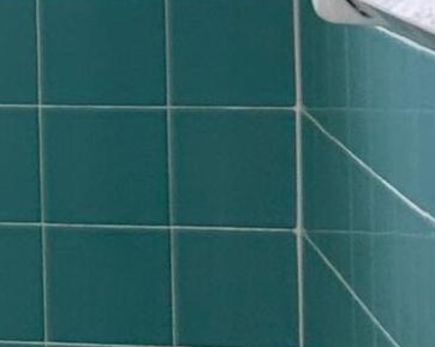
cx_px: -886
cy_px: -136
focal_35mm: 202
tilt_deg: +0.4
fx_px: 2599
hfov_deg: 8.1
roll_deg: +2.5
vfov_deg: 7.5
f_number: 1.5
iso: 64
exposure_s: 1/121
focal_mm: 5.7
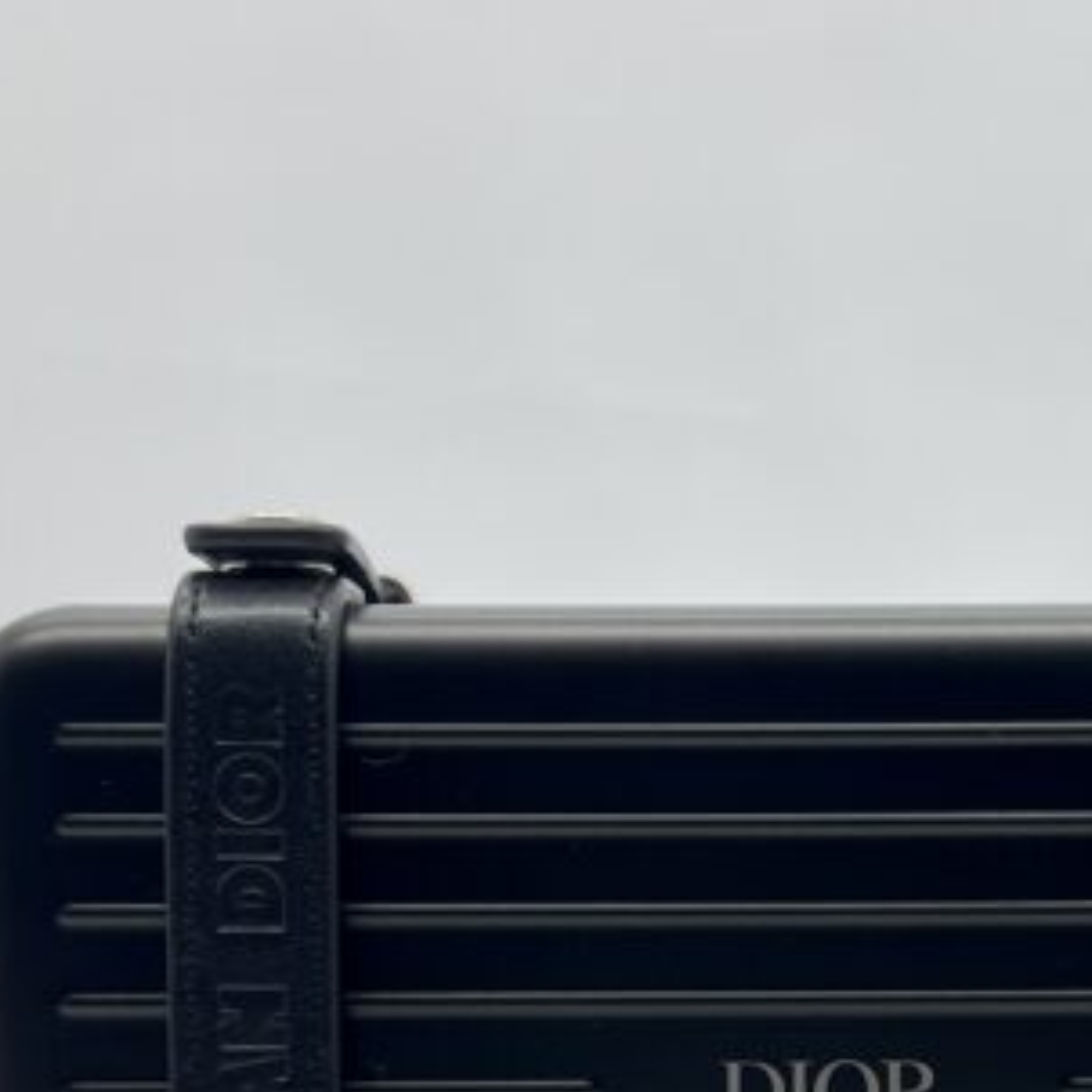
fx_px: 2784
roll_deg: -0.2
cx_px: 824
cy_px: 1070
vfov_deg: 21.5
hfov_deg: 22.0
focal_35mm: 78
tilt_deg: -2.5
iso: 32
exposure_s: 1/127
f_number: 1.5
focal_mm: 5.7
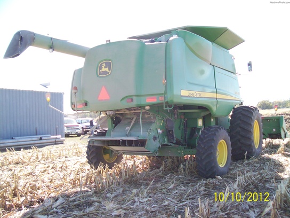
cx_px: 145
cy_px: 109
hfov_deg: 51.4
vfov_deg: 39.7
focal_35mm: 36
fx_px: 302
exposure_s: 1/321
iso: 80
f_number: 2.7
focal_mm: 6
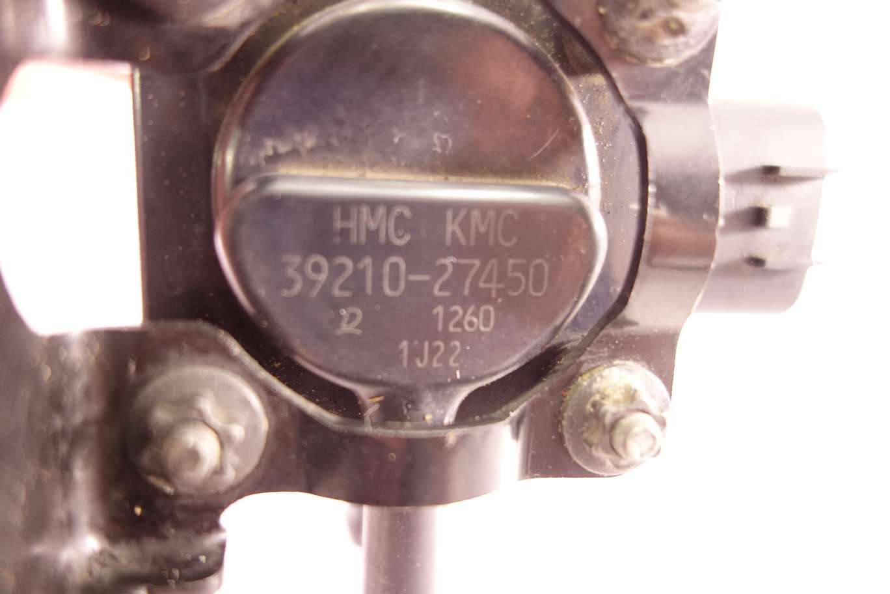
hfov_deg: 65.5
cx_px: 445
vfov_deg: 46.4
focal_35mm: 28
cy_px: 297
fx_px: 692
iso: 800
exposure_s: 1/30
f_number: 2.2
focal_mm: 10.4
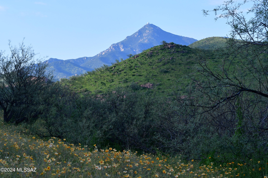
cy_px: 89
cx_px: 134
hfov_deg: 19.5
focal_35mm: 105
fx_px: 782
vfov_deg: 13.0
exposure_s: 1/500
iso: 800
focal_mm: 70
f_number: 11
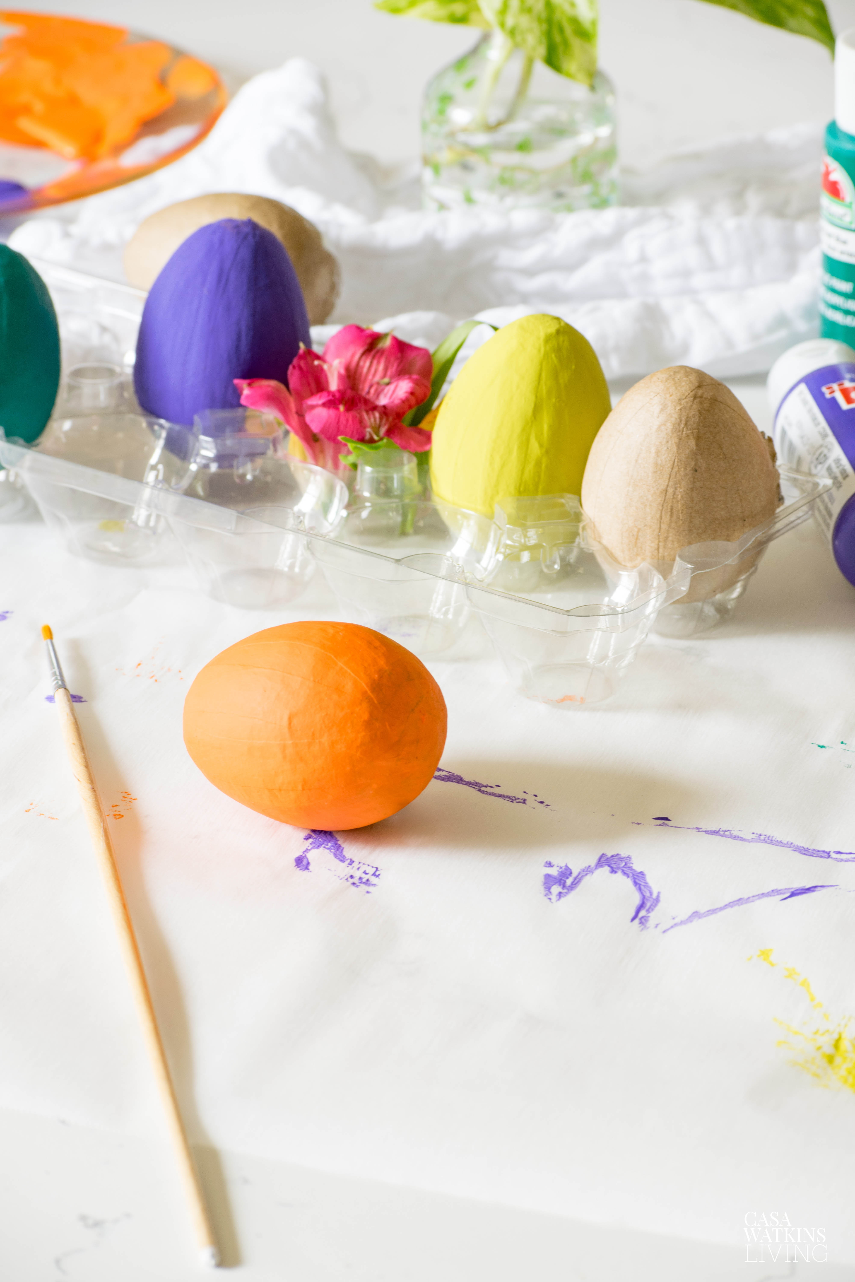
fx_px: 3740
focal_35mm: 105
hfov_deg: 13.0
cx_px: 428
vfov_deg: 19.5
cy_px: 641
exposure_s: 1/5
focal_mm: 70
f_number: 8
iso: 100
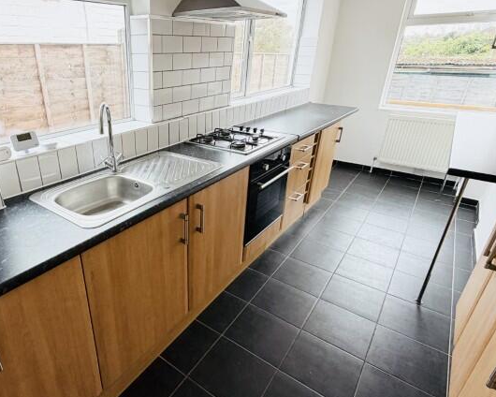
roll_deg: +0.8
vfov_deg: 63.1
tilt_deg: -23.2
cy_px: 194
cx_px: 170
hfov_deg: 73.0
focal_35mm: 22
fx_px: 323
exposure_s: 1/121
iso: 125
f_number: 2.2
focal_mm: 2.22
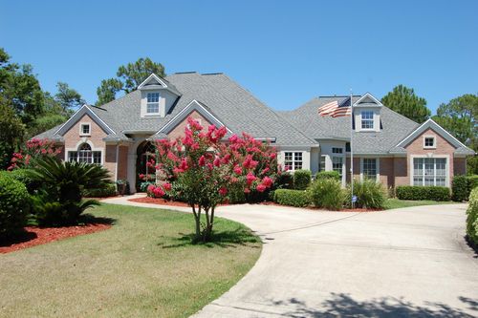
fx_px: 358
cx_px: 239
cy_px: 159
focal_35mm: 27
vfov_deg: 47.9
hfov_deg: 67.4
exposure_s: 1/320
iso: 200
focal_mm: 18
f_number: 9
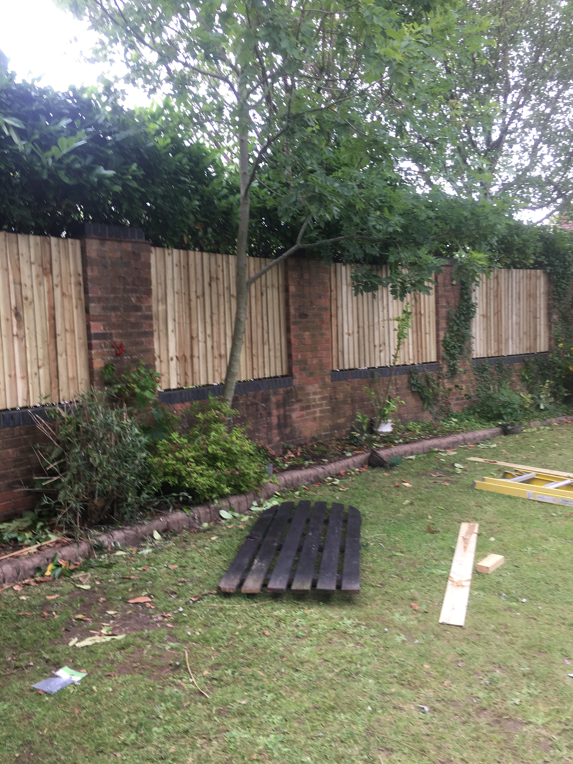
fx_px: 640
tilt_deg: -3.3
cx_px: 286
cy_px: 382
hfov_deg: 48.2
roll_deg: +1.6
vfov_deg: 61.7
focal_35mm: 29
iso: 25
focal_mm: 4.15
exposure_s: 1/50
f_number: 2.2
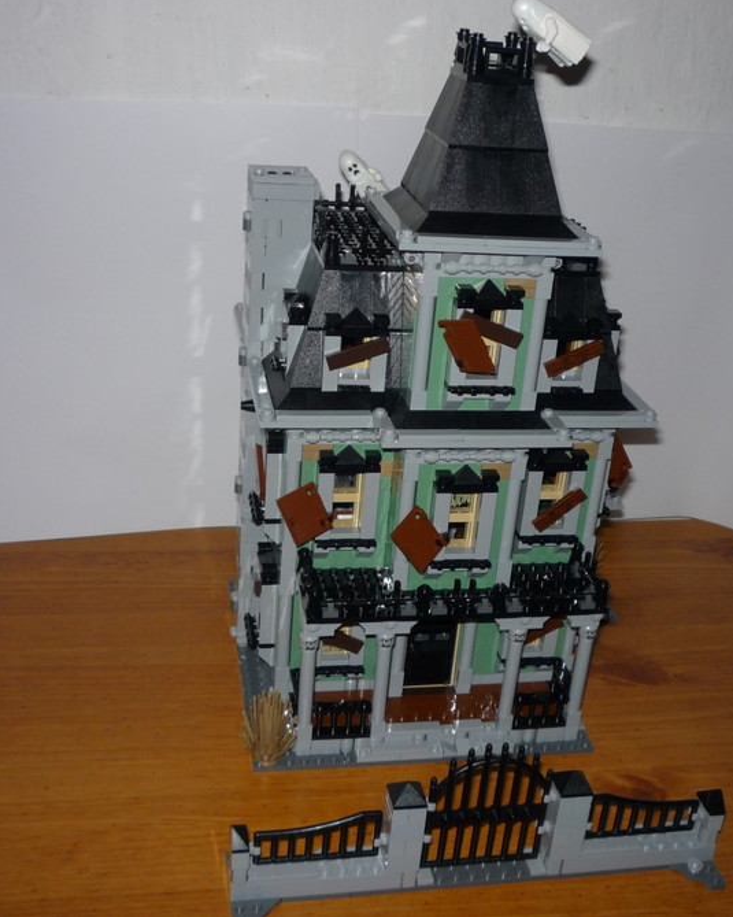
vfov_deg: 43.8
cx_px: 373
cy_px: 456
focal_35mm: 42
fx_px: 1139
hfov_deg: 35.7
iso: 100
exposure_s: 1/30
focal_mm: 5.2
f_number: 3.3
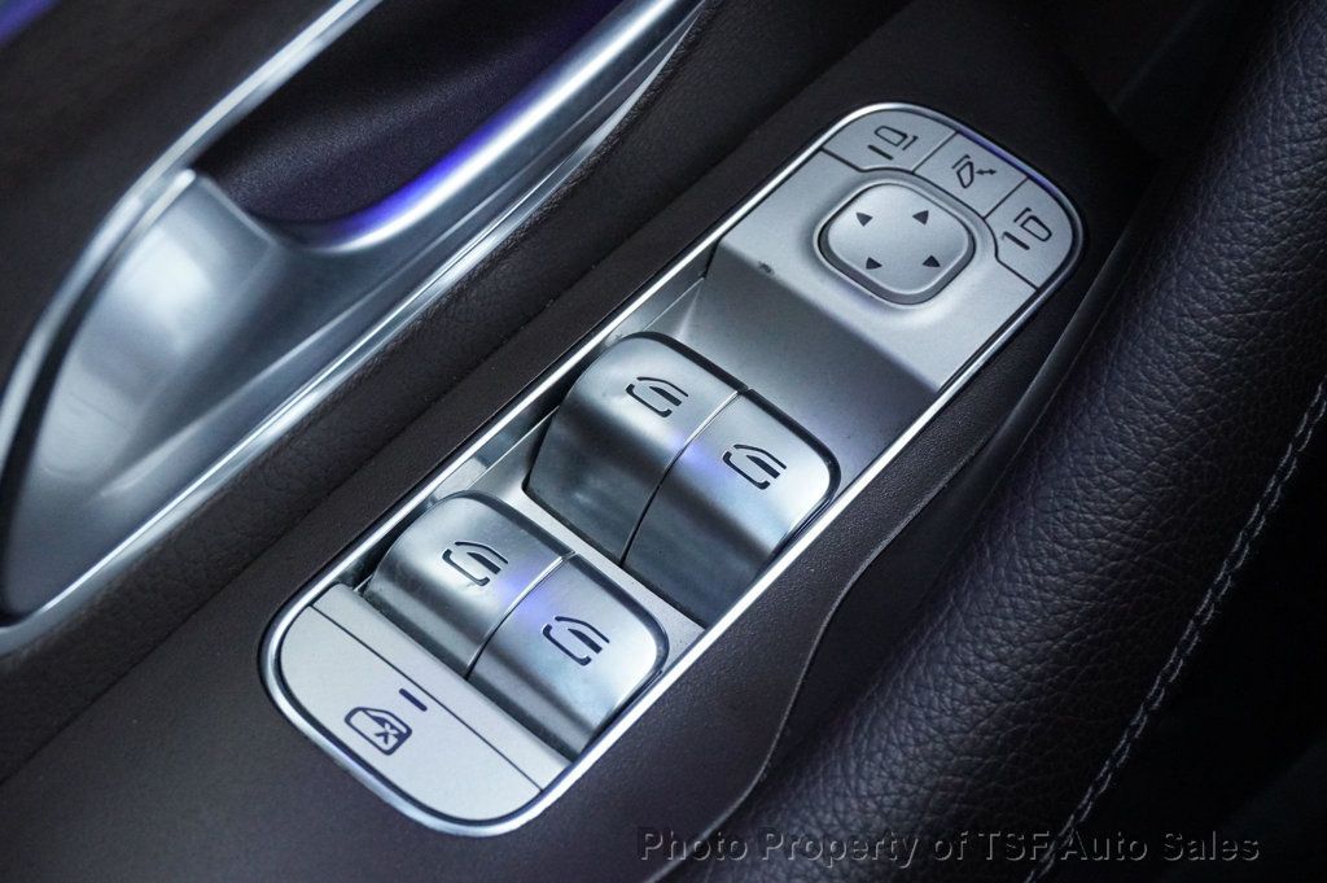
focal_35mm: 62
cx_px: 664
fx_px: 2265
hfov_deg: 32.7
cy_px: 442
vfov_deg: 22.0
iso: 6400
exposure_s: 1/250
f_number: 9
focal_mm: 41
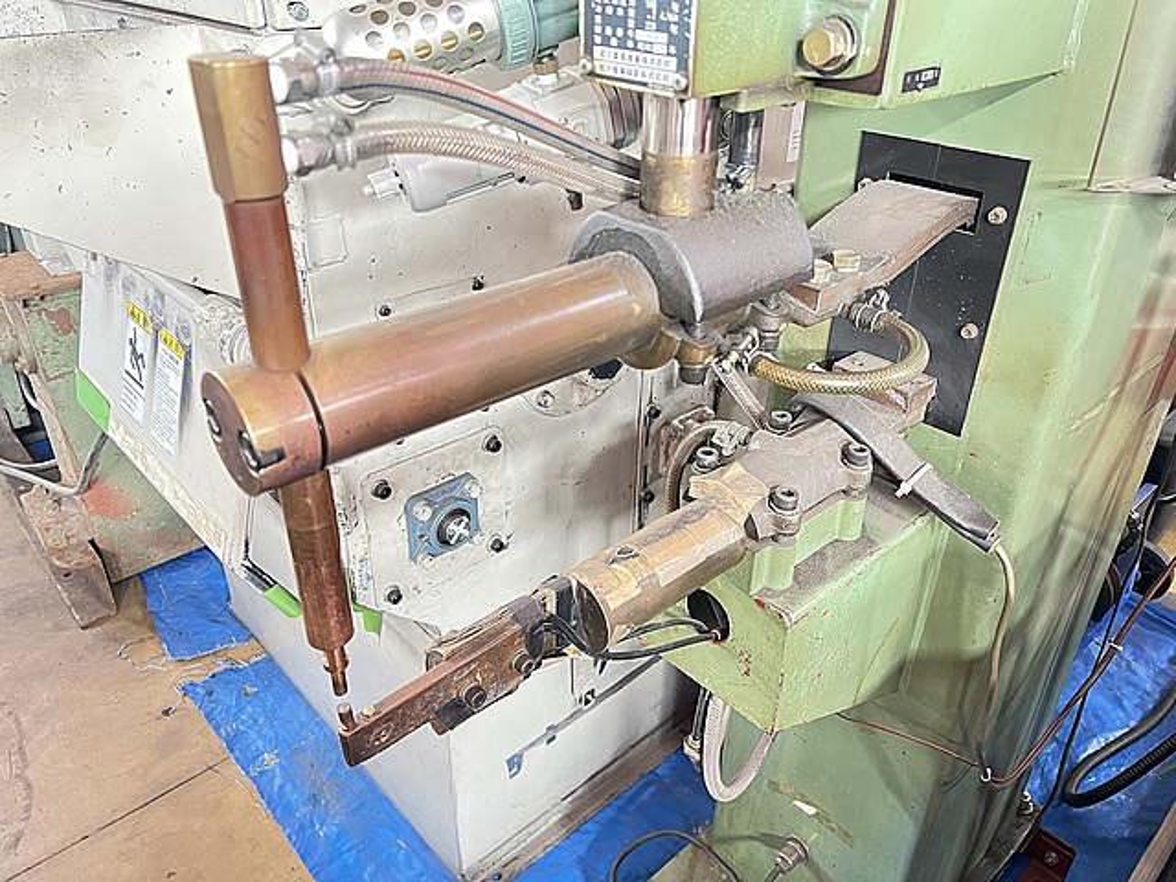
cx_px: 588
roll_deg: -1.1
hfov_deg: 67.3
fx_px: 883
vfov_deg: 53.1
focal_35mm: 26
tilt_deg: -31.2
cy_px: 441
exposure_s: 1/40
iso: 640
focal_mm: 5.7
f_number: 1.5
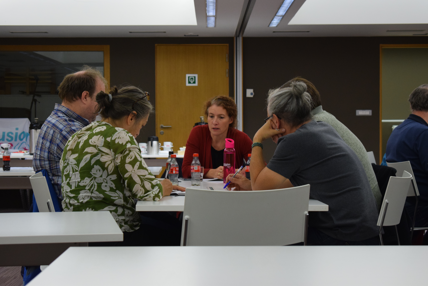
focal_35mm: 82
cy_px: 143
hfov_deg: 24.6
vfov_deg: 16.6
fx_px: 981
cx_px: 214
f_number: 5.6
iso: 1400
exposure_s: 1/60
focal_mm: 55
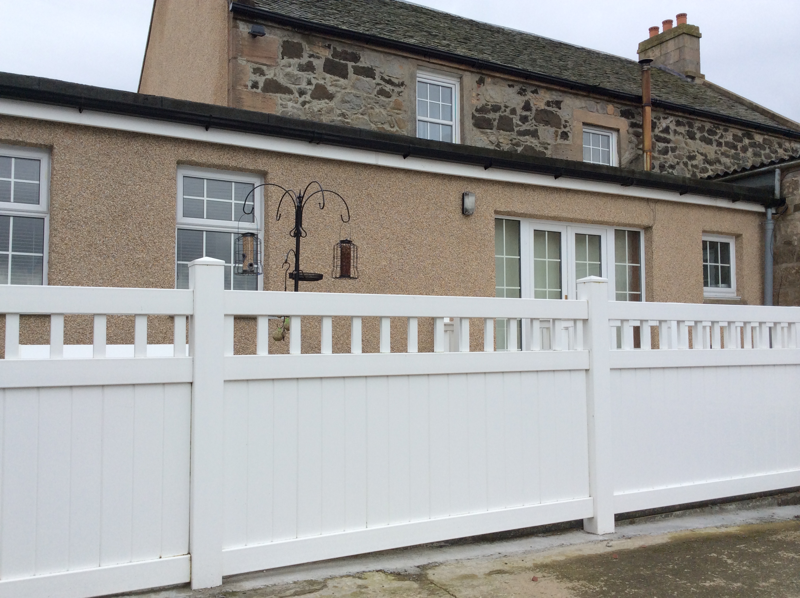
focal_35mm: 33
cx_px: 400
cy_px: 299
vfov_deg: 42.8
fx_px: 762
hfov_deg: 55.4
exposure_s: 1/314
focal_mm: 3.3
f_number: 2.4
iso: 32
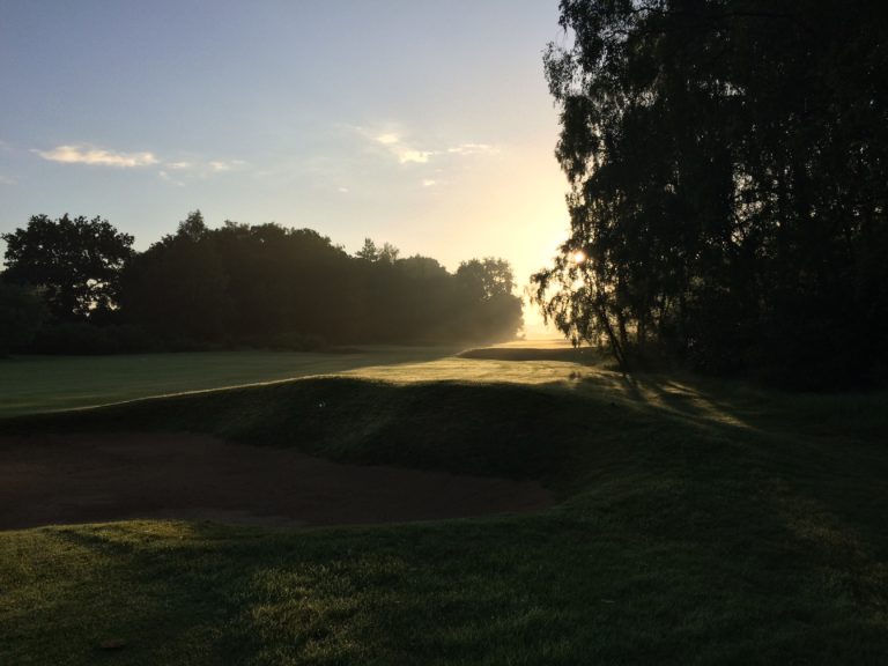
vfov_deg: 48.2
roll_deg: +2.3
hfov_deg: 61.7
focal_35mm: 29
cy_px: 333
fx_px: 744
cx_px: 444
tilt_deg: -0.5
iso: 32
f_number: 2.2
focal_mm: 4.15
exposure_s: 1/2415
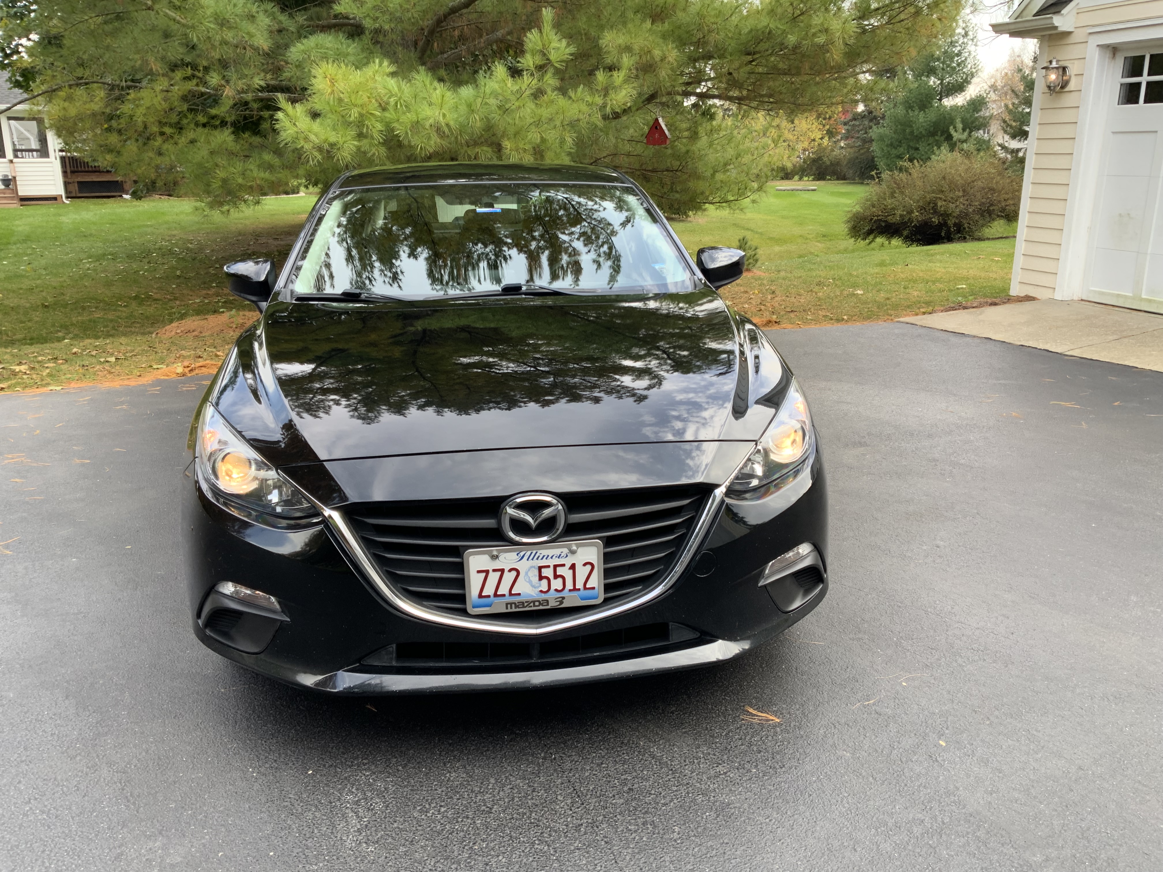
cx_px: 582
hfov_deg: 61.7
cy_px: 436
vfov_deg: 48.2
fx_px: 974
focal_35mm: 29
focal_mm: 3
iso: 20
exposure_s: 1/122
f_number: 1.8
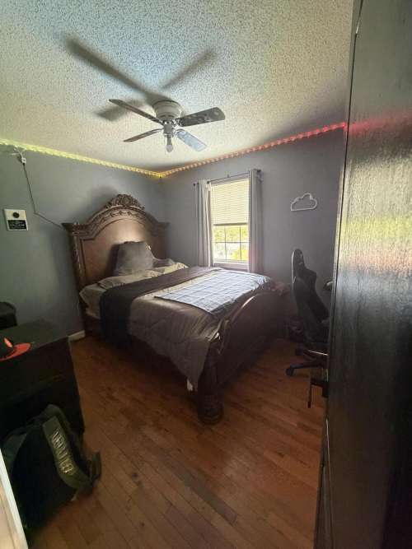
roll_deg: +3.0
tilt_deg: -10.7
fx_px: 222
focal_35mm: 14
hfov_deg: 85.7
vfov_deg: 102.1
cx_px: 206
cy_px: 274
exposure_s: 1/60
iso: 500
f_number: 2.2
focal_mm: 2.22
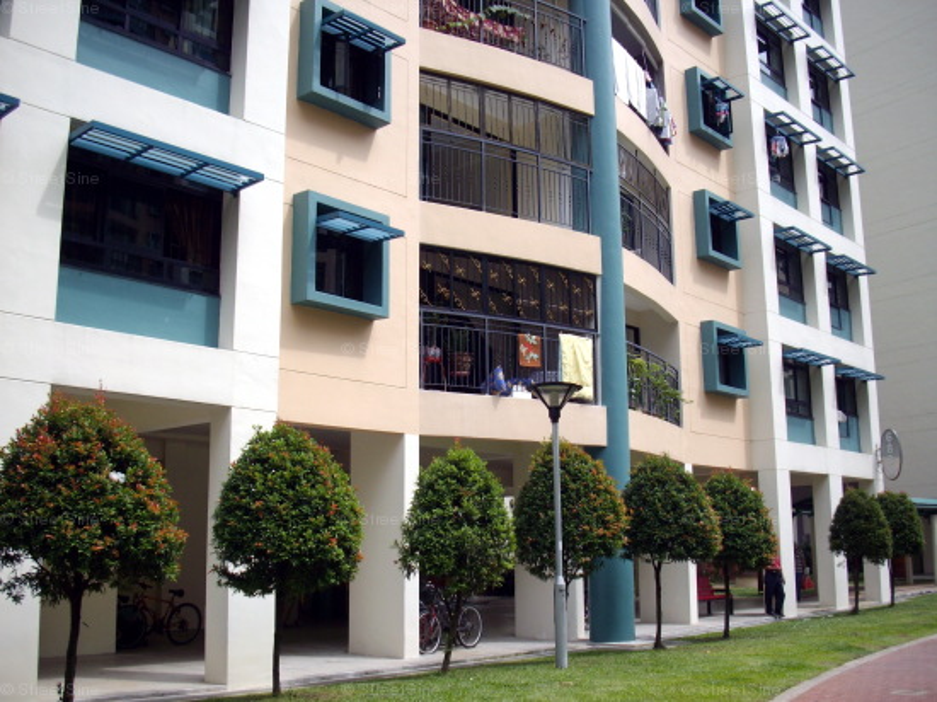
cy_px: 351
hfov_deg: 50.2
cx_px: 468
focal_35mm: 37
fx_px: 1001
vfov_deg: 38.6
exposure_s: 1/160
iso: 80
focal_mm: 6.2
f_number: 5.6
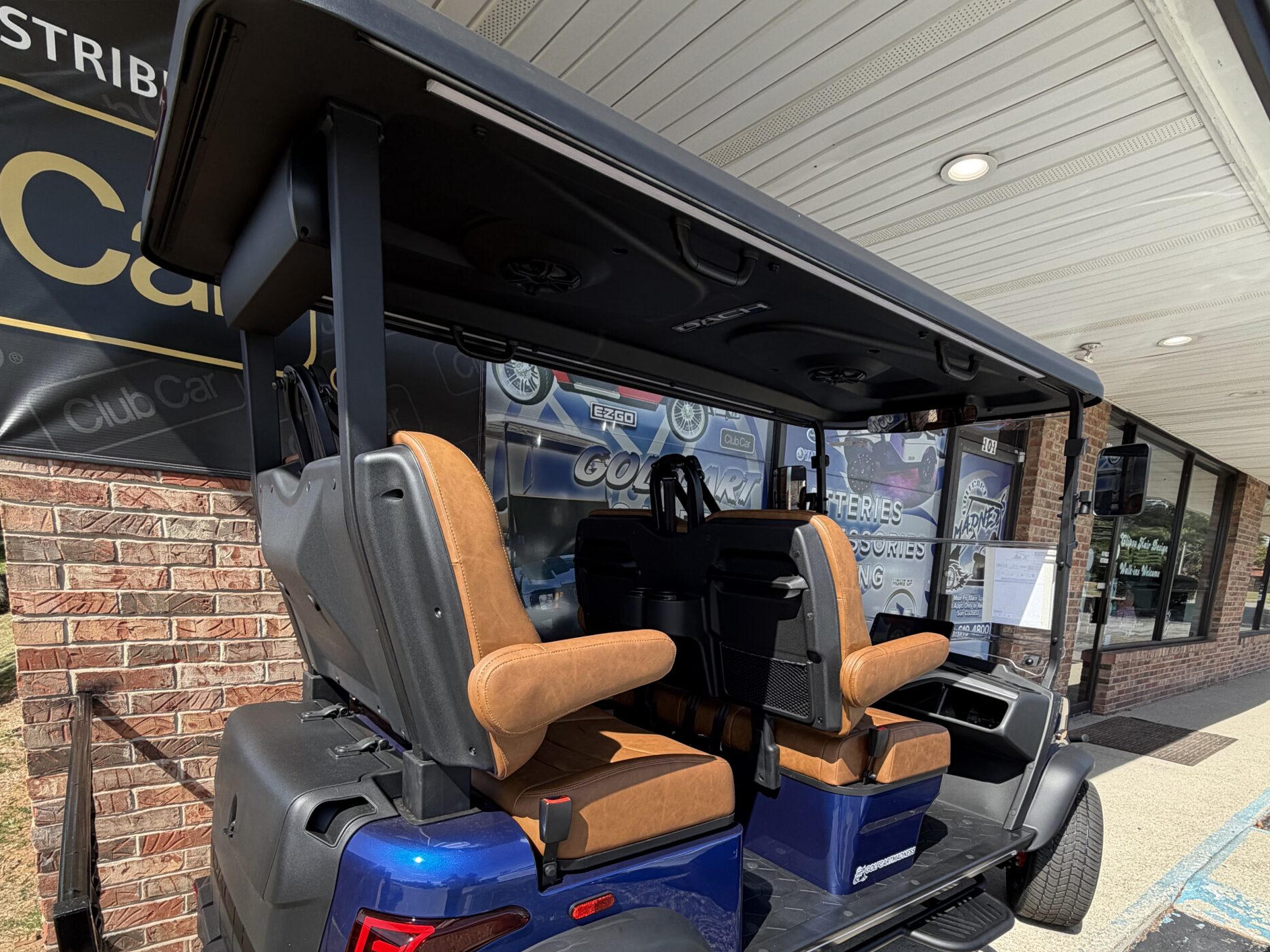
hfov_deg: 84.7
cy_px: 680
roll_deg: -3.2
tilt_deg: -9.9
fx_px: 697
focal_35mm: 19
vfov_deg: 65.7
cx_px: 638
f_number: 2.2
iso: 40
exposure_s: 1/590
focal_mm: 2.22
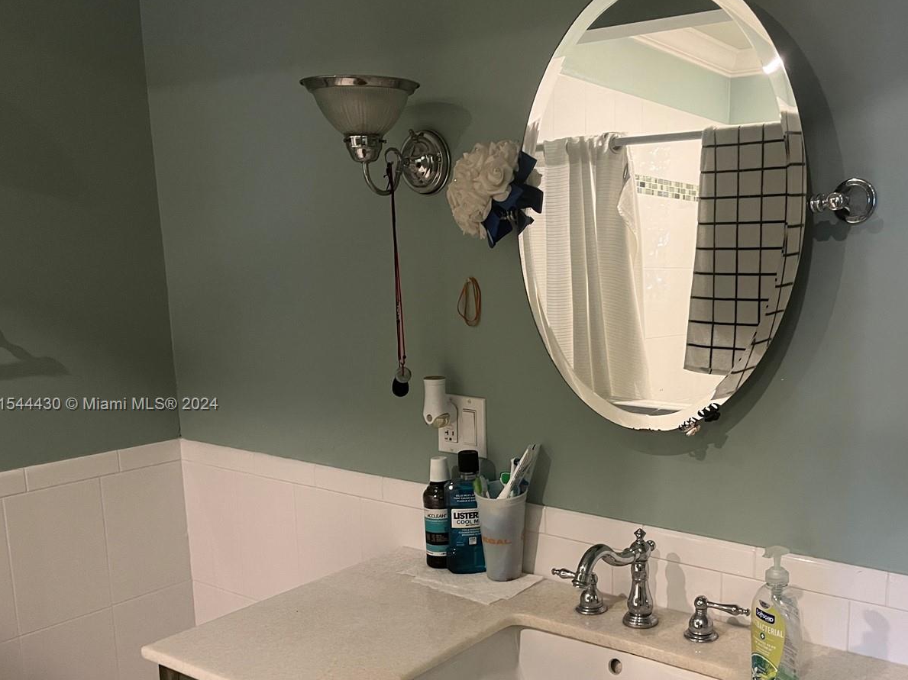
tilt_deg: -11.7
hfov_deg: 51.9
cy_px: 405
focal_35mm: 35
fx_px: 918
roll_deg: +1.0
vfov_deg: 40.5
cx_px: 585
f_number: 1.6
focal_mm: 5.1
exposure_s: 1/40
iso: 400
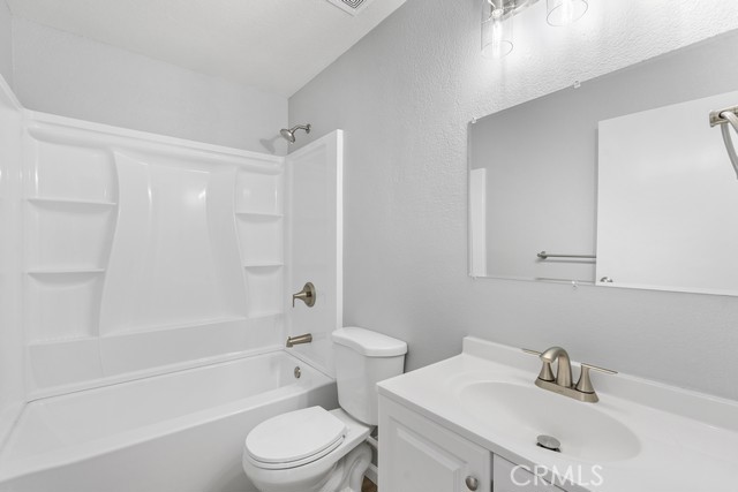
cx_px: 369
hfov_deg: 96.7
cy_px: 246
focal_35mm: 16
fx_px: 328
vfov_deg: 73.8
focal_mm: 16
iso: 400
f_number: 8
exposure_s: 1/6
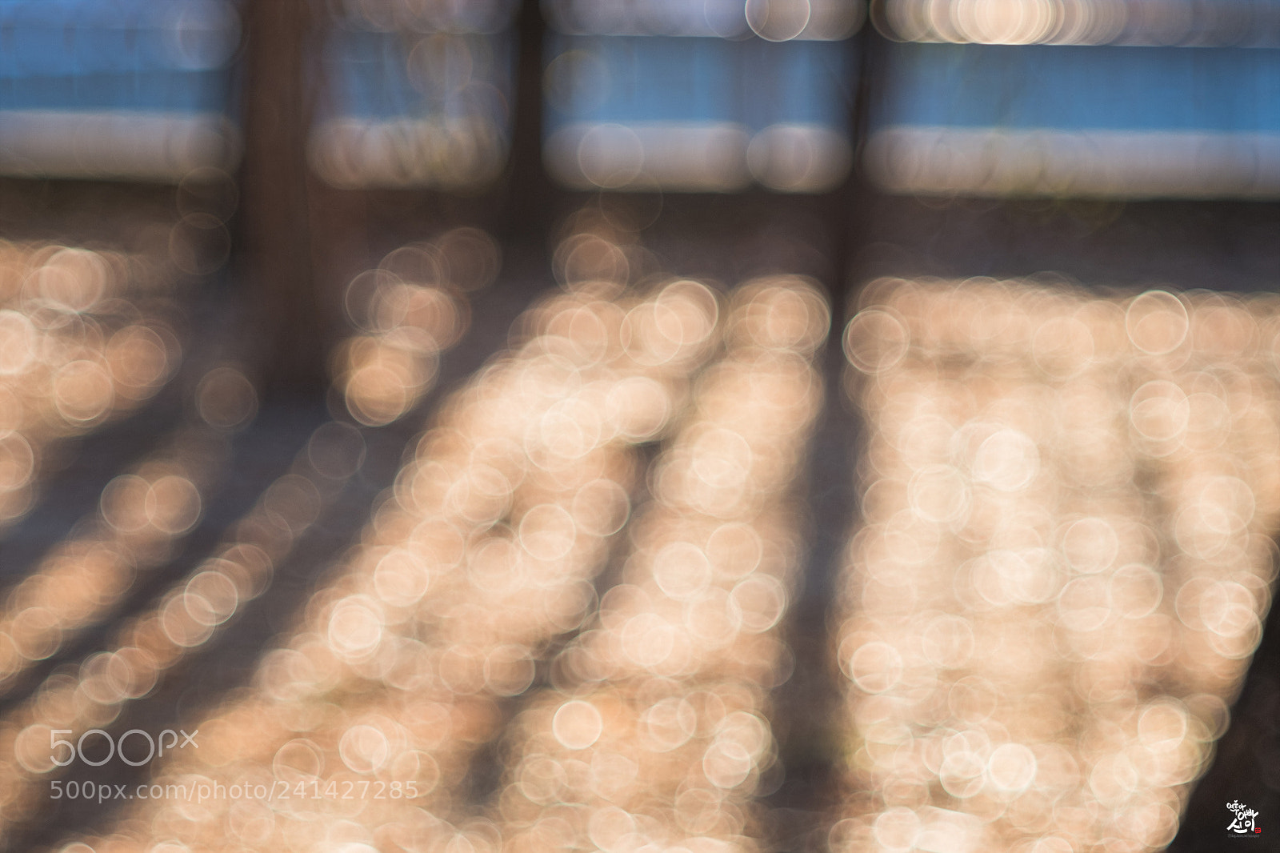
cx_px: 640
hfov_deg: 50.7
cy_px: 426
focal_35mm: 38
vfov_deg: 35.0
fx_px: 1351
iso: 200
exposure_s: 1/140
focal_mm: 25
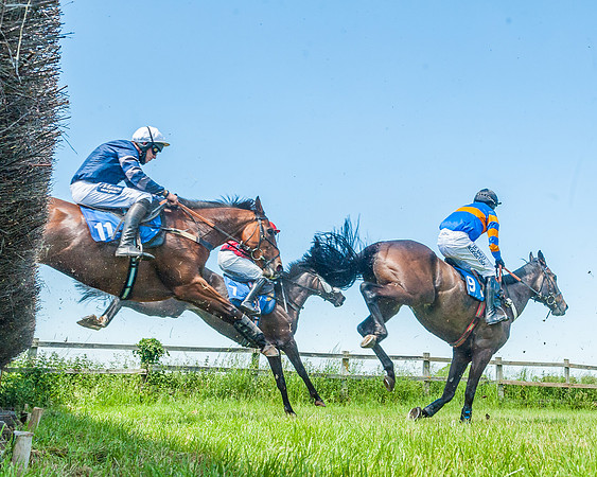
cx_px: 360
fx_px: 672
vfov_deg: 39.1
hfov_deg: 47.6
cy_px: 212
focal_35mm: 38
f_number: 8
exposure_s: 1/1000
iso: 400
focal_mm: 29
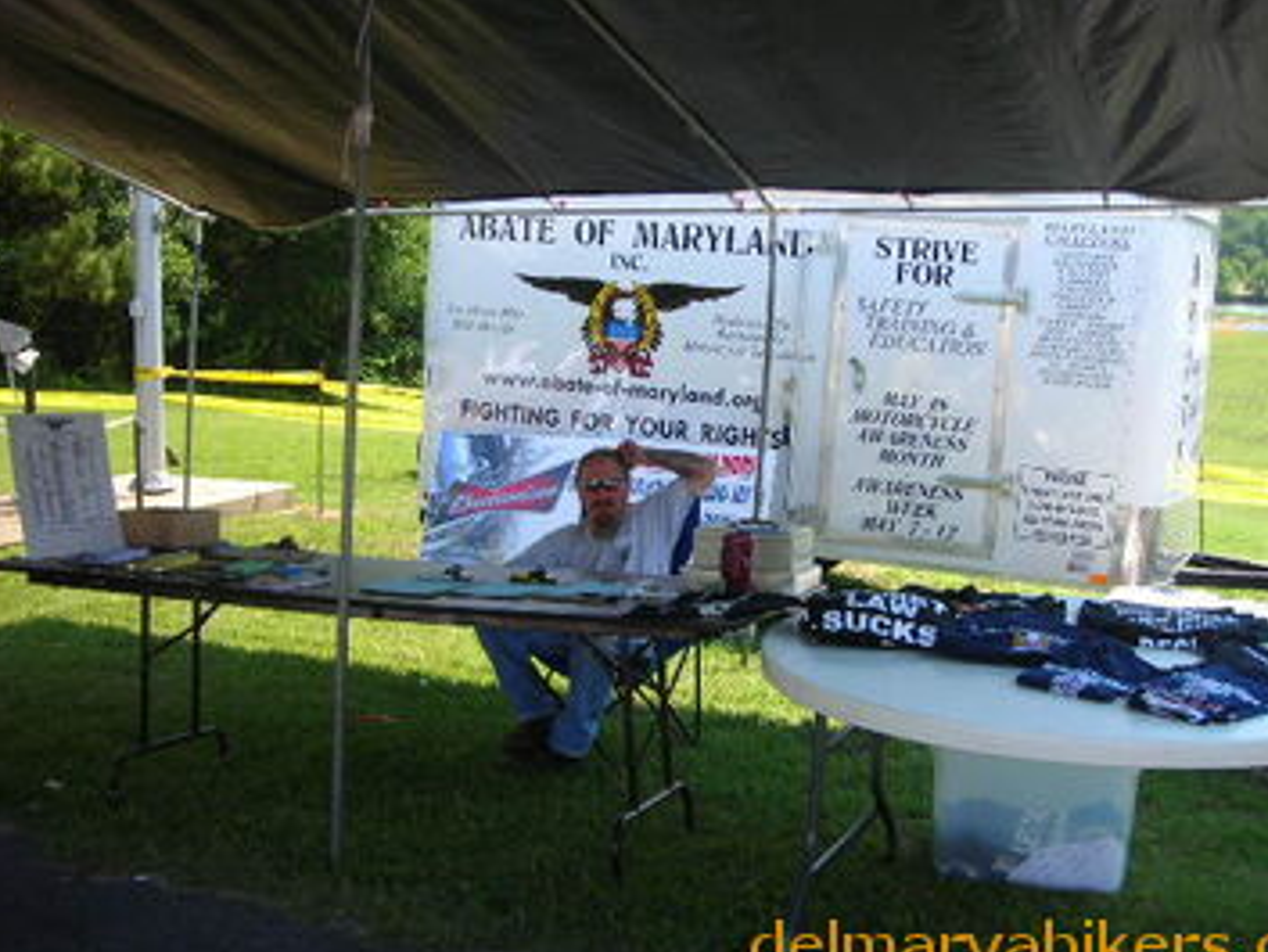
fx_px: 1576
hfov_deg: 43.8
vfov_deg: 33.6
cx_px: 675
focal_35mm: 43
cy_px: 438
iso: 50
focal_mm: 6.3
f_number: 3.2
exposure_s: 1/206
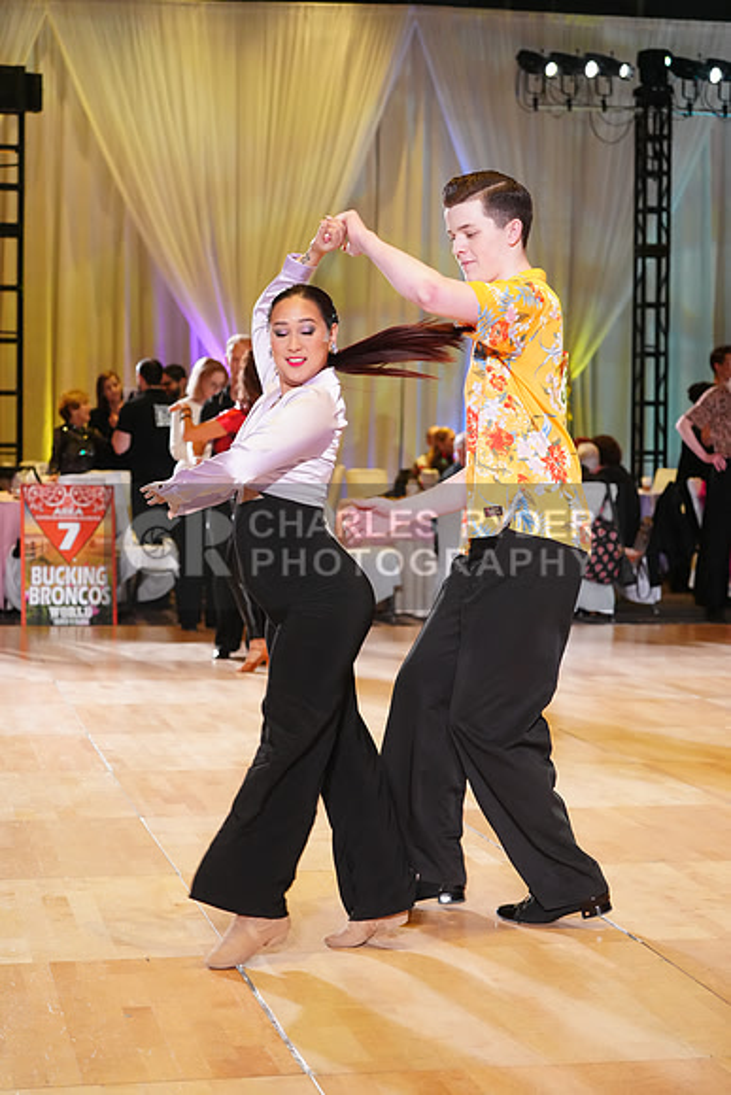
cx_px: 366
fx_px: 2131
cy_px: 548
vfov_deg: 28.8
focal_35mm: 70
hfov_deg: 19.5
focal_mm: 70
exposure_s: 1/400
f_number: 4
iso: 4000
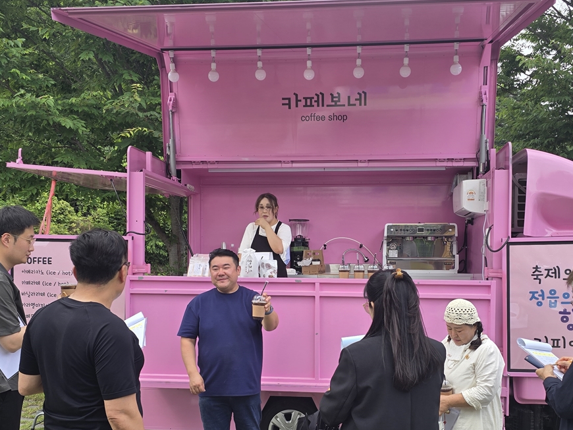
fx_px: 613
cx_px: 316
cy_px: 282
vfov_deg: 38.3
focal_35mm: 37
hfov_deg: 50.0
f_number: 1.7
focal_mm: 6.3
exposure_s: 1/212
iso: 12
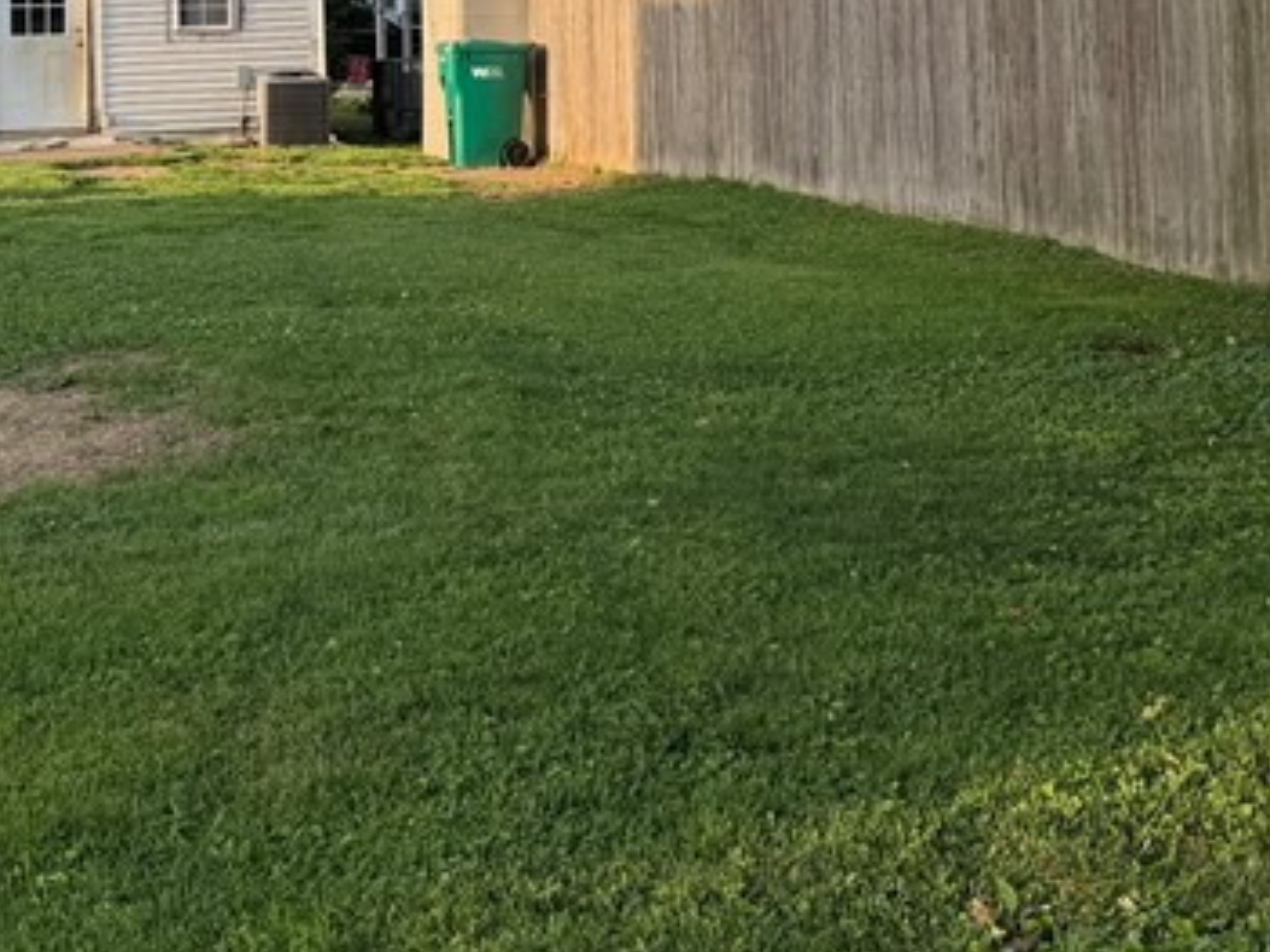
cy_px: -90
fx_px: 2567
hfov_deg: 27.8
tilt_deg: +1.8
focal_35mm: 70
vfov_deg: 20.1
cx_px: 604
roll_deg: +0.9
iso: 100
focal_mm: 6.76
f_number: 1.78
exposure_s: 1/1018
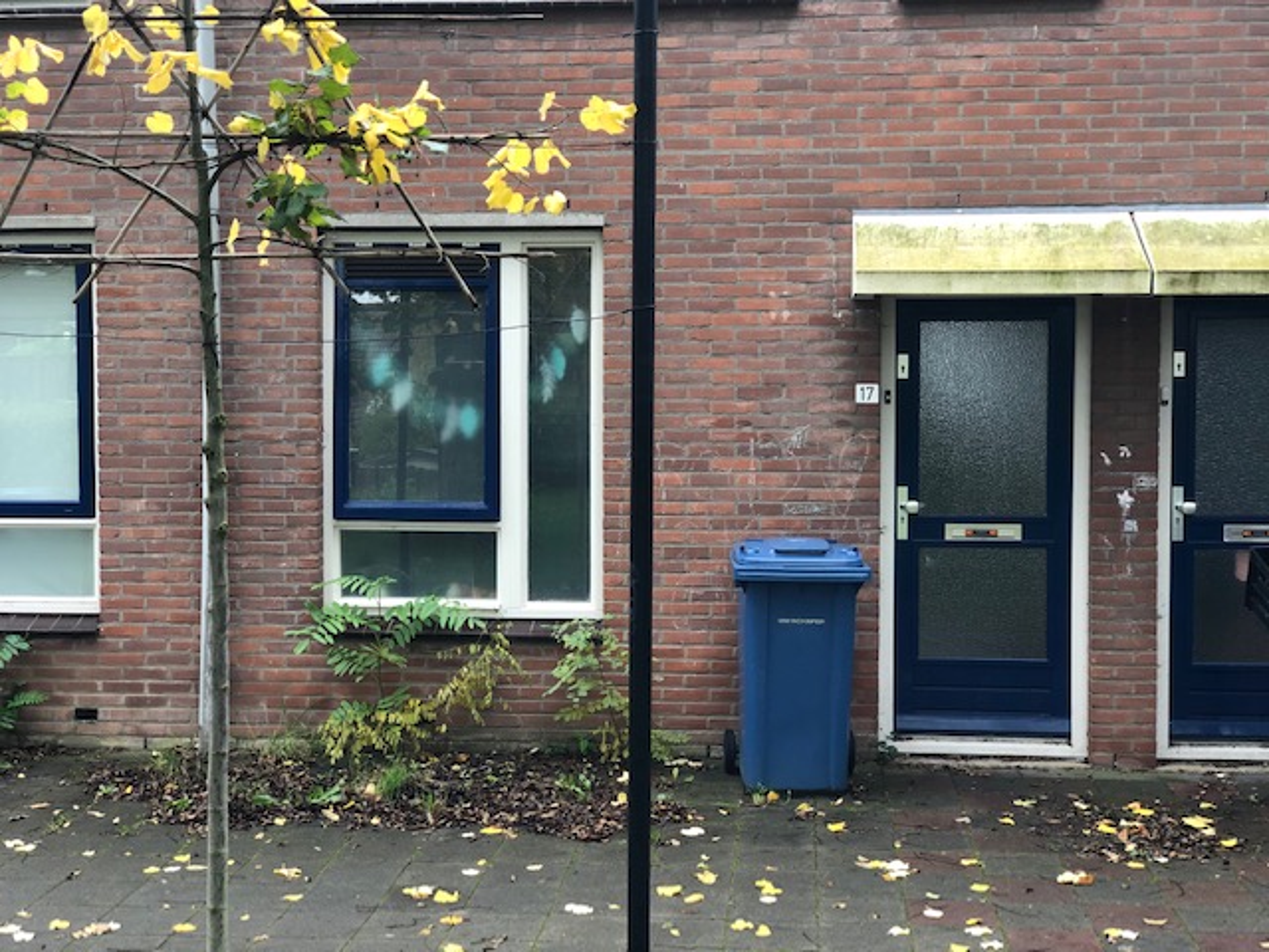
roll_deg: +1.4
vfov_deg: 28.0
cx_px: 634
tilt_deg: -3.5
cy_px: 476
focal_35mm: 52
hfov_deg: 36.8
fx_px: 1906
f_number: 2.4
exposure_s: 1/60
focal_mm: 6
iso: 32
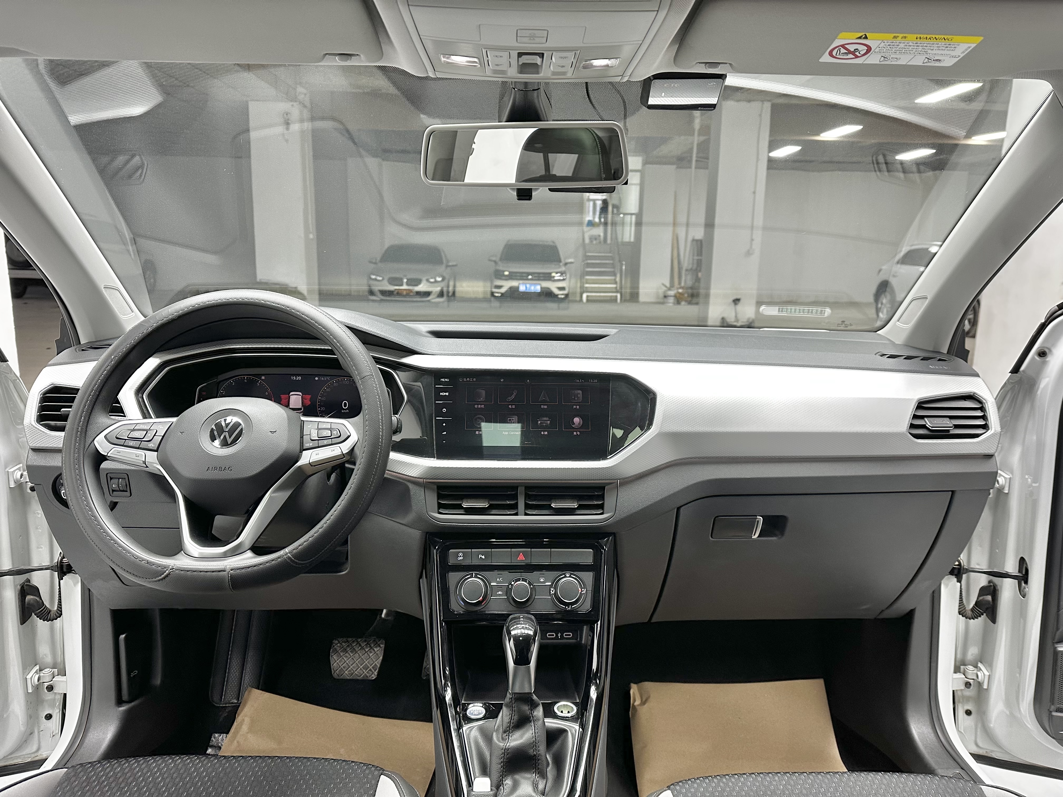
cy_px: 398
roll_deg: -1.5
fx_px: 737
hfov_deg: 71.6
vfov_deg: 56.8
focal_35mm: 24
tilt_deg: -11.1
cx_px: 532
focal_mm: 6.86
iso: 200
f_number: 1.78
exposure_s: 1/100
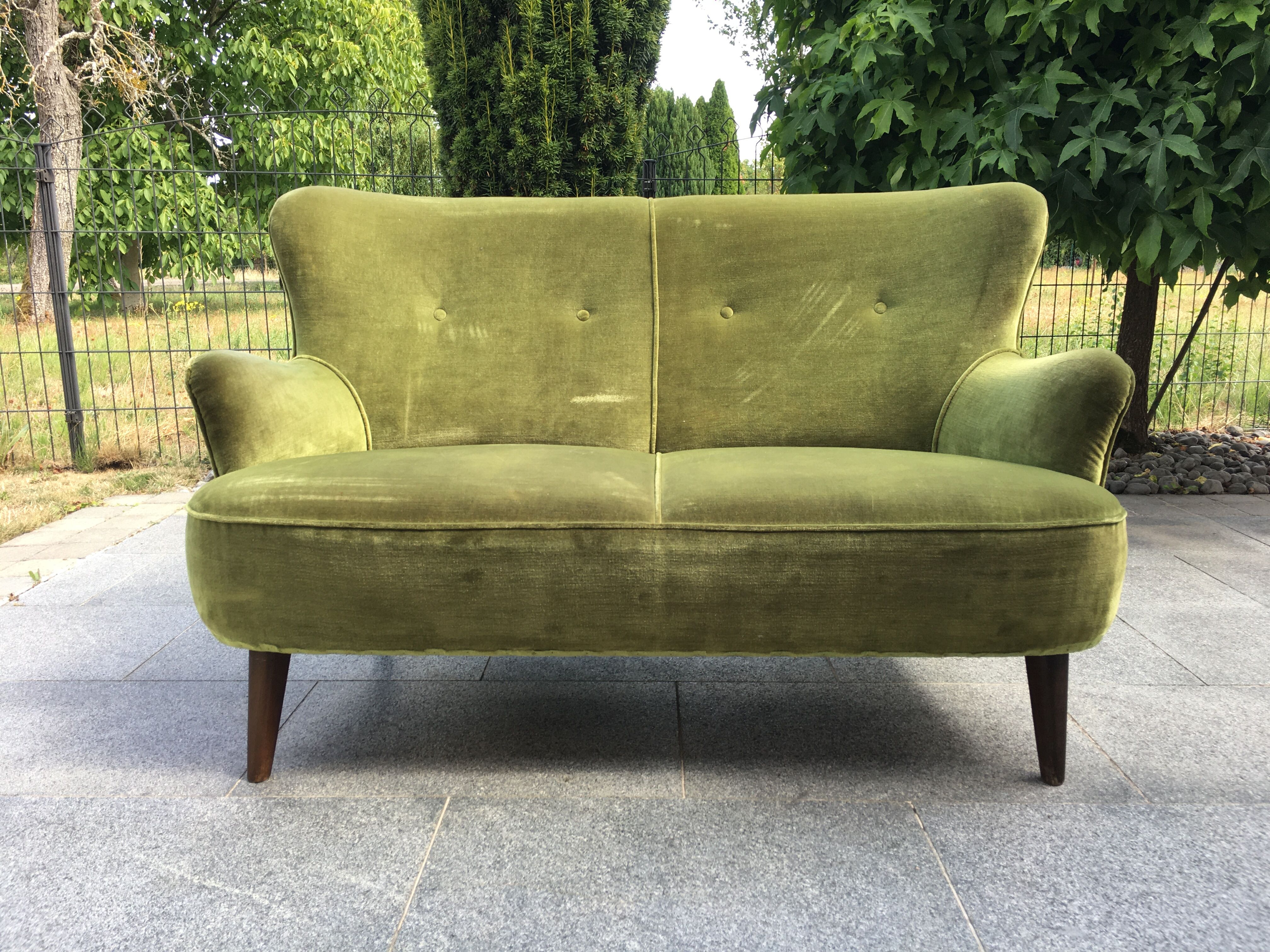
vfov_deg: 48.2
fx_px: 1064
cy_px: 476
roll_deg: +0.0
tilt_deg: -11.3
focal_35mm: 29
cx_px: 635
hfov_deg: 61.7
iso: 25
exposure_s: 1/115
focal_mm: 4.15
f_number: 2.2
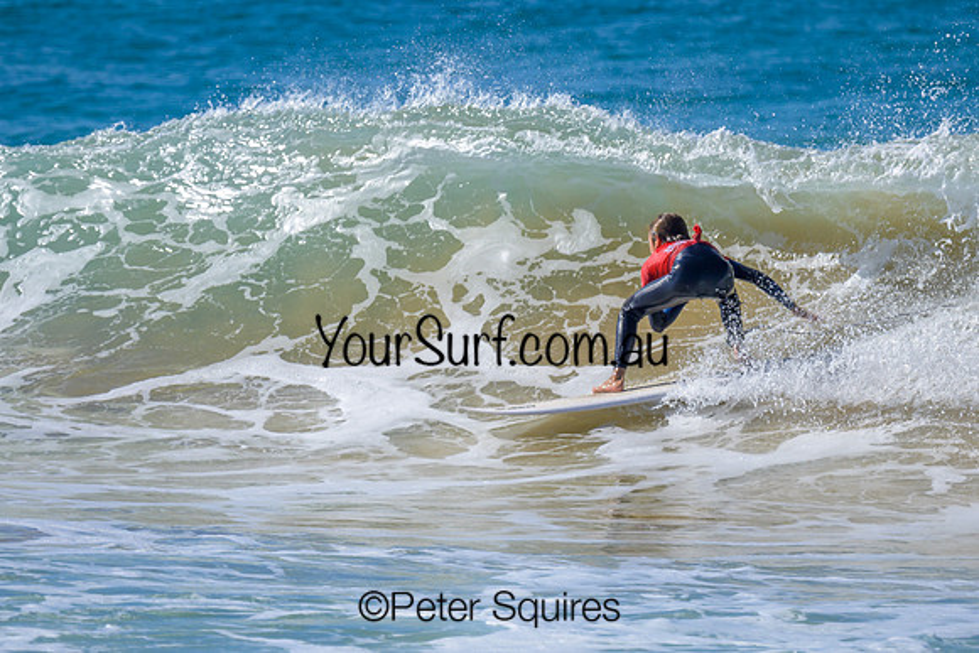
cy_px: 328
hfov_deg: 1.9
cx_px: 583
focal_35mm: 1098
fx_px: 29876
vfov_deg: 1.3
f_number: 6.3
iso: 280
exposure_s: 1/2000
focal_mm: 800
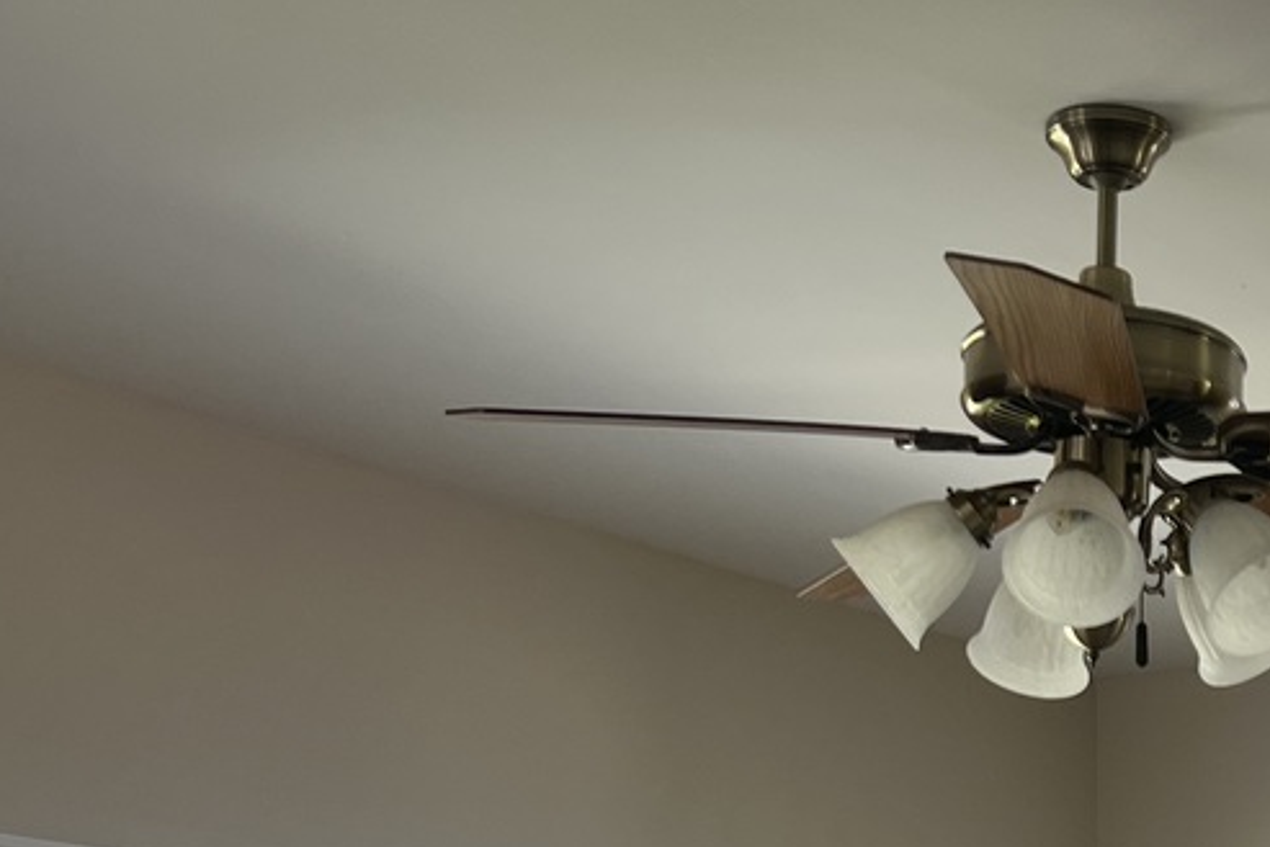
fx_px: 2788
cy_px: 1388
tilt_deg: -2.4
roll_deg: +0.2
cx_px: 1373
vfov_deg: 15.5
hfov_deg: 24.1
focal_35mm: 79
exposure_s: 1/135
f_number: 1.5
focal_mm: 5.7
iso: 50
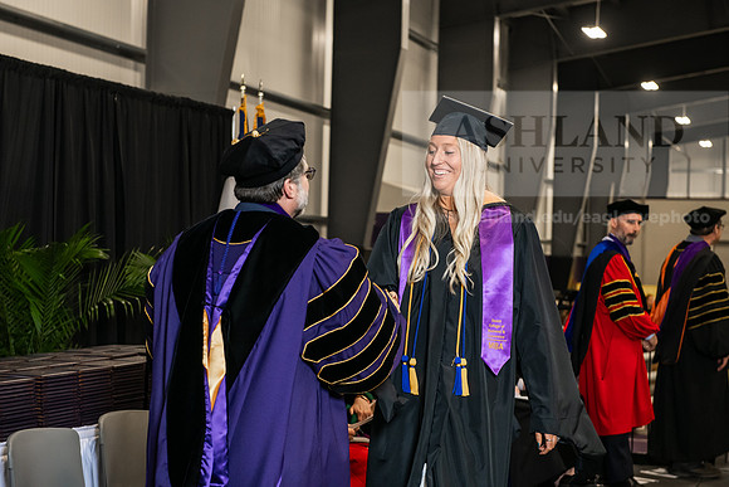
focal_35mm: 70
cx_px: 364
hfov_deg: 28.8
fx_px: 1418
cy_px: 244
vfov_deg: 19.5
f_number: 5
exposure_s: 1/200
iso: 2000
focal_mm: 70
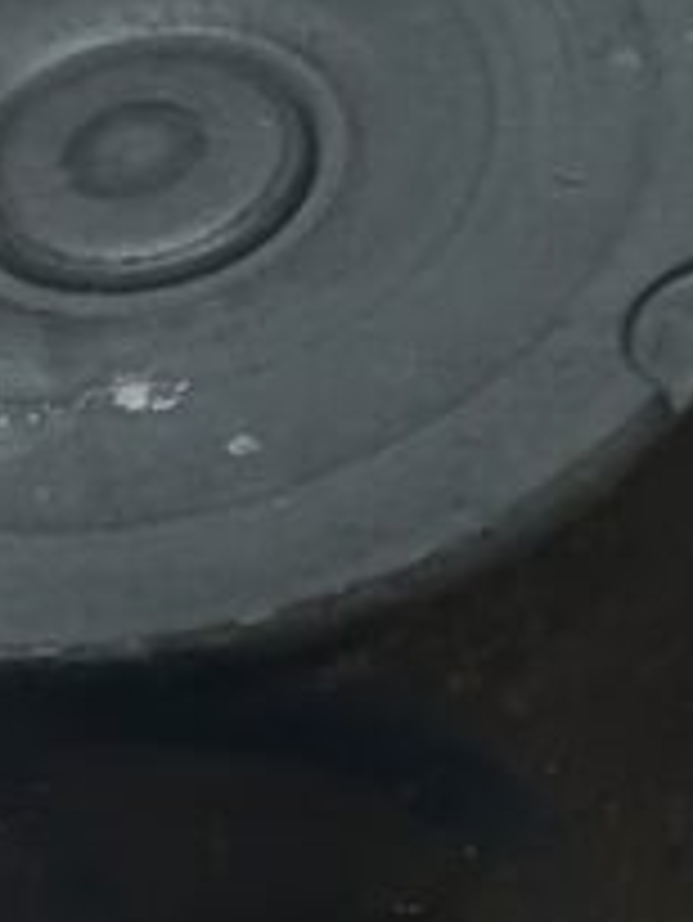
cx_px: 760
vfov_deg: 15.7
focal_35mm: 123
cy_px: 965
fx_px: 3280
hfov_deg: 11.9
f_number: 1.8
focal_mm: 4
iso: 320
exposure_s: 1/25
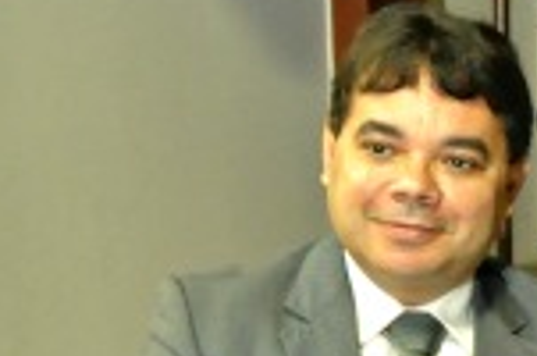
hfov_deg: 13.3
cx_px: 1131
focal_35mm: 129
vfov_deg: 10.3
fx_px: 1920
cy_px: 513
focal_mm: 18
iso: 1600
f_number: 3.5
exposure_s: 1/25
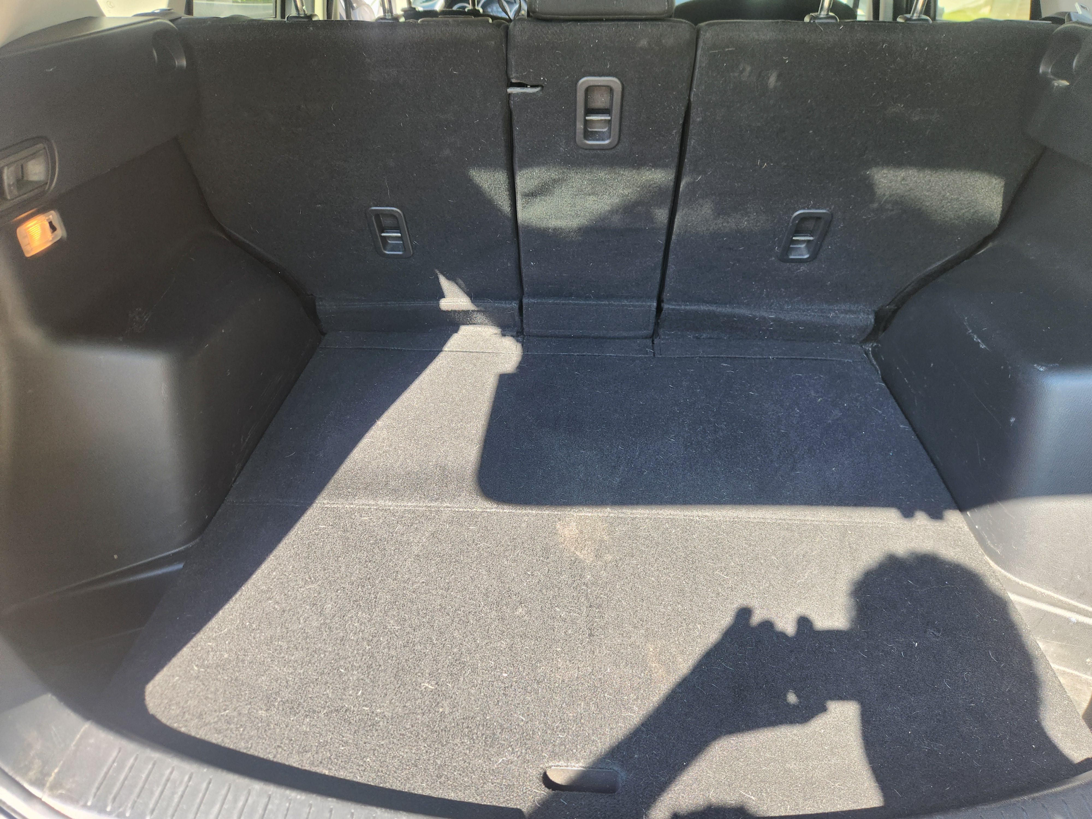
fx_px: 726
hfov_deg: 73.9
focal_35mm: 23
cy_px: 410
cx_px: 546
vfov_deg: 58.9
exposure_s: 1/180
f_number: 1.8
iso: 64
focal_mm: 5.4
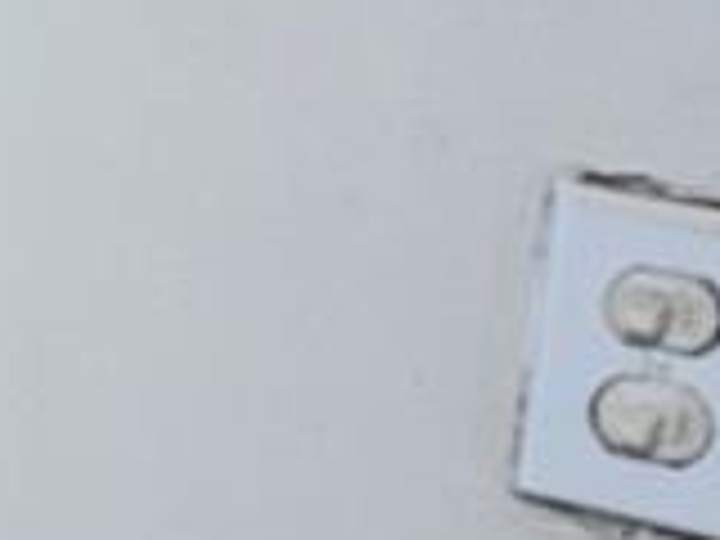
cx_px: -1539
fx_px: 3058
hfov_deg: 9.7
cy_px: -837
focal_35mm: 147
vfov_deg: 8.9
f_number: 1.8
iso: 800
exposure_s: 1/120
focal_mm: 5.4
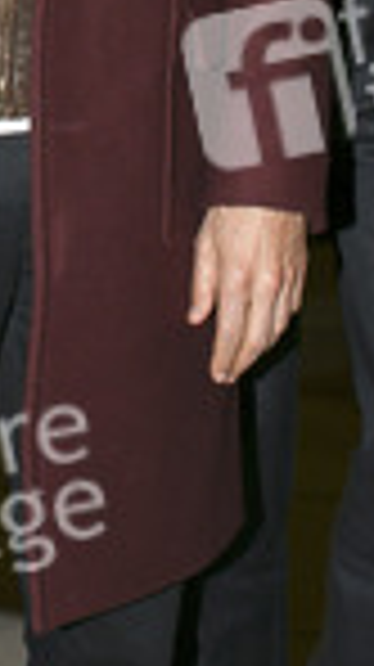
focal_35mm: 102
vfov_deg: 19.6
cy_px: -162
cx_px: 7
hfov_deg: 11.7
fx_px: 1802
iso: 400
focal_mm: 24
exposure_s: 1/60
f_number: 5.6
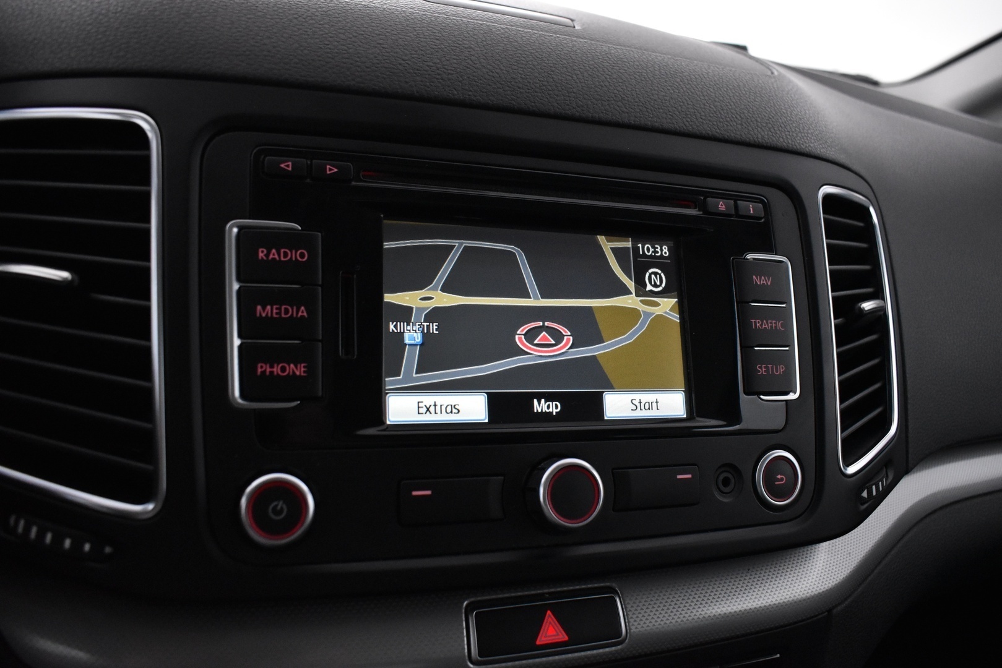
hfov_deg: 67.4
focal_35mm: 27
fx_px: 752
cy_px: 334
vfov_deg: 47.9
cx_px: 501
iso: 3200
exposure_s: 1/80
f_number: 4.5
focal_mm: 18
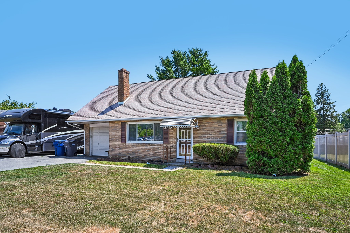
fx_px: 219
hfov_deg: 77.3
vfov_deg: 56.1
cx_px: 175
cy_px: 116
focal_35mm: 22
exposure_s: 1/640
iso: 800
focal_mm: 22.5
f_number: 8
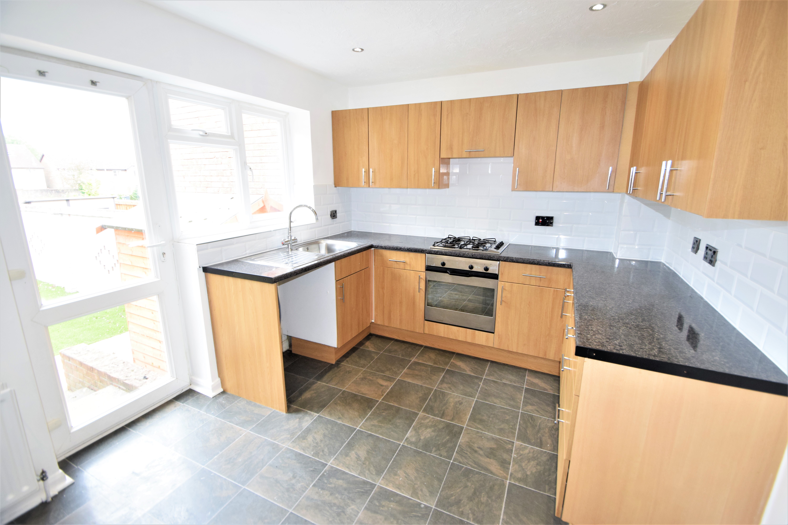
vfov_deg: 77.3
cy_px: 262
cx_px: 394
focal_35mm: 15
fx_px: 328
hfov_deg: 100.4
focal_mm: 10
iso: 800
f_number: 5
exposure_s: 1/100
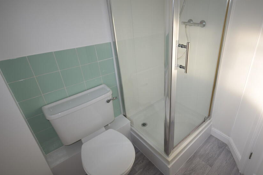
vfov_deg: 60.3
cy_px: 80
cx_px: 163
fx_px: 151
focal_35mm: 21
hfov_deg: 80.8
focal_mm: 11
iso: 160
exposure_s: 1/125
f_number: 5.6
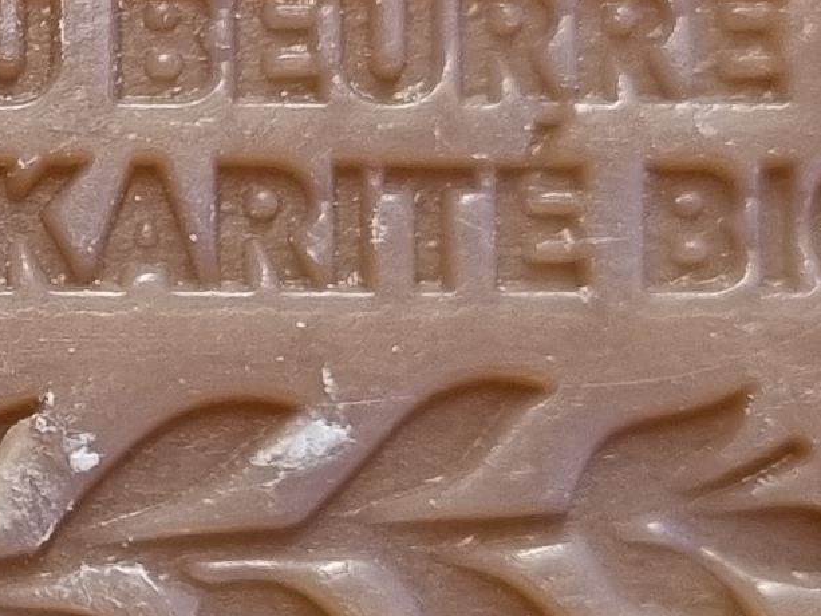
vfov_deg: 8.7
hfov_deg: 11.3
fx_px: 4056
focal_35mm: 171
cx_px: -208
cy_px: 329
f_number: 1.8
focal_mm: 5.4
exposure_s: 1/100
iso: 250
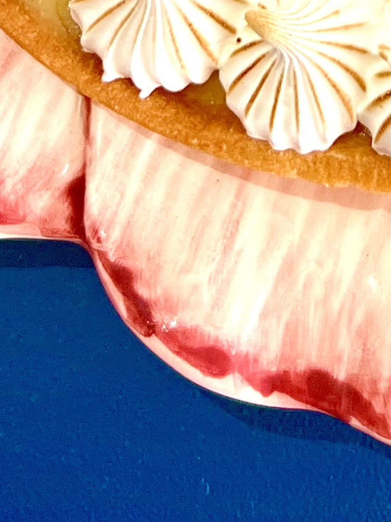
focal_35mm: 126
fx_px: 1898
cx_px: 463
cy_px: -481
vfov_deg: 13.6
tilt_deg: -82.3
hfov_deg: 11.5
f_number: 1.5
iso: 64
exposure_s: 1/126
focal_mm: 5.7
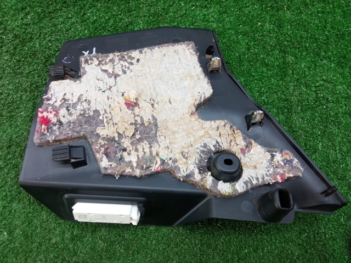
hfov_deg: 65.4
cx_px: 176
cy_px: 132
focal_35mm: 27
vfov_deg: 51.3
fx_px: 274
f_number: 2.2
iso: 139
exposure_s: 1/33.3
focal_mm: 3.79
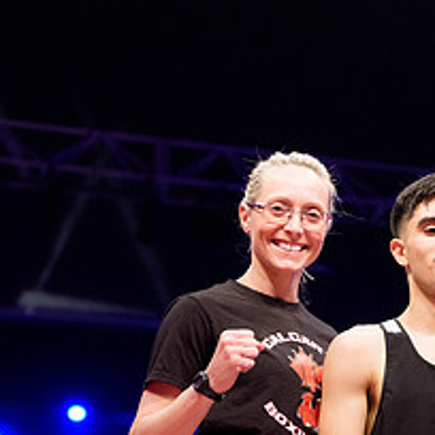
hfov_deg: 11.7
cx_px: 550
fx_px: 2062
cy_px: 410
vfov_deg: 11.9
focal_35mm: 145
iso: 4000
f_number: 2.8
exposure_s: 1/400
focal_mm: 60
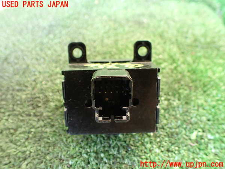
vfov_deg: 46.8
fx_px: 195
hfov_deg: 60.0
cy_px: 84
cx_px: 112
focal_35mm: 30
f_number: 2.3
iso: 800
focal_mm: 5.4
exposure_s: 1/125
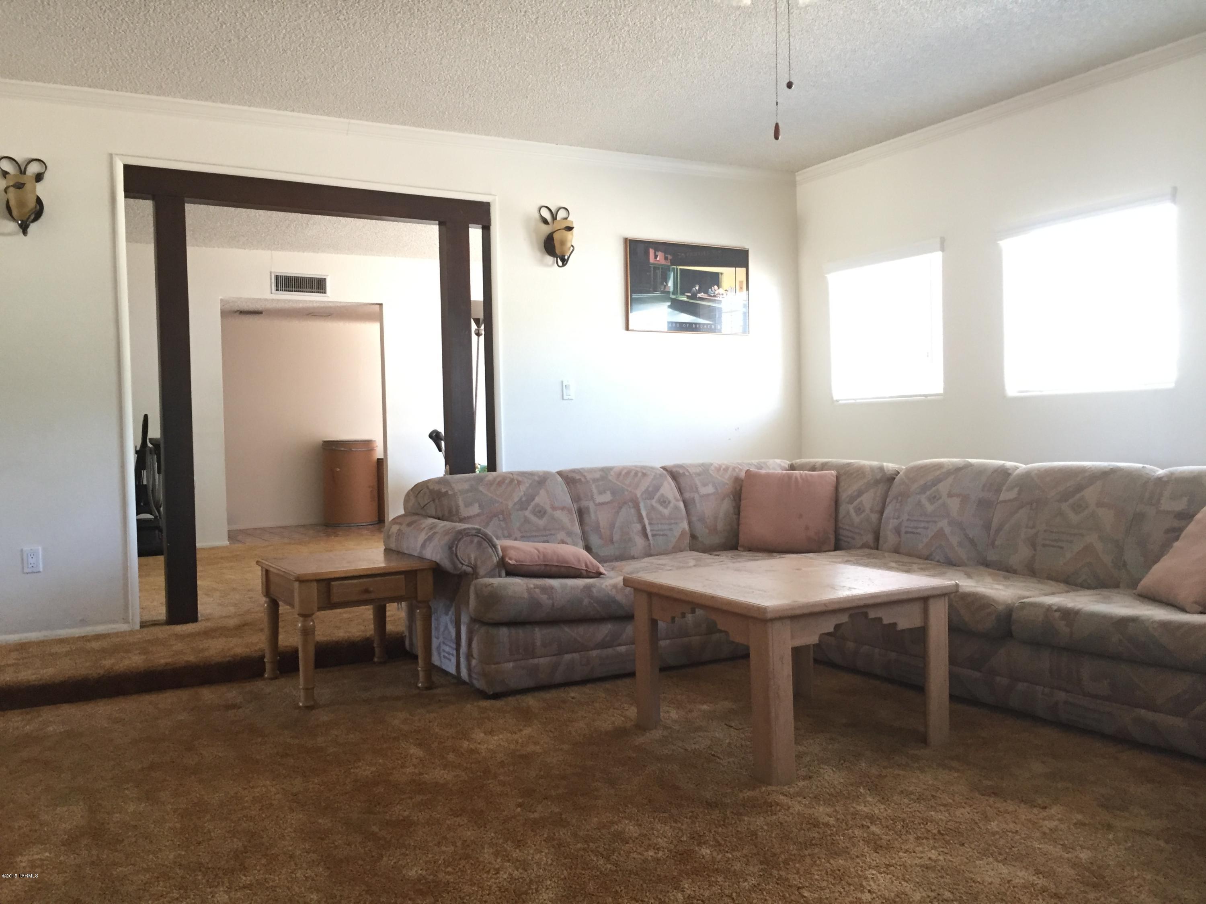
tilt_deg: -2.4
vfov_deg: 48.2
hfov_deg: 61.7
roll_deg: +0.8
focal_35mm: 29
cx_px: 603
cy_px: 452
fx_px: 1010
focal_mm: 4.15
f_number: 2.2
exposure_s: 1/30
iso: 160
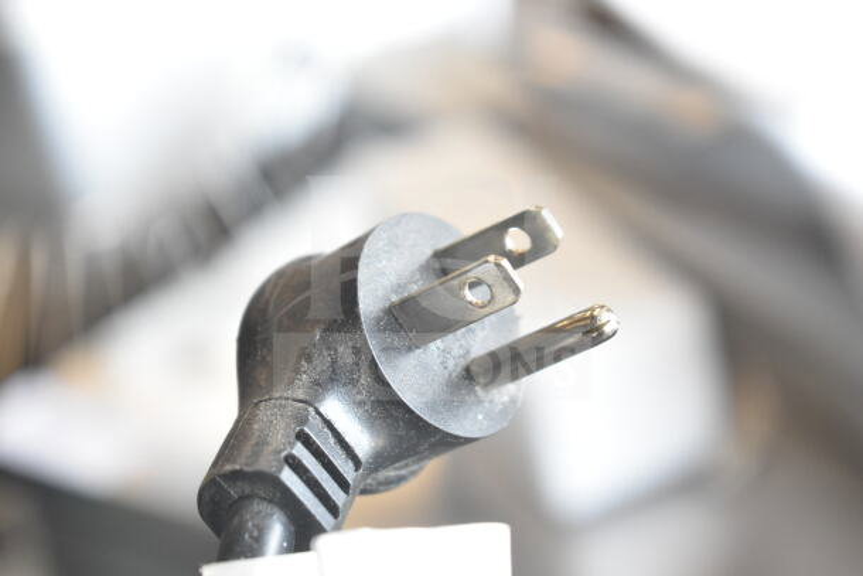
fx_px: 1978
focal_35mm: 82
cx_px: 432
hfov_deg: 24.6
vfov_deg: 16.6
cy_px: 288
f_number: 5.6
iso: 1800
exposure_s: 1/100
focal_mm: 55
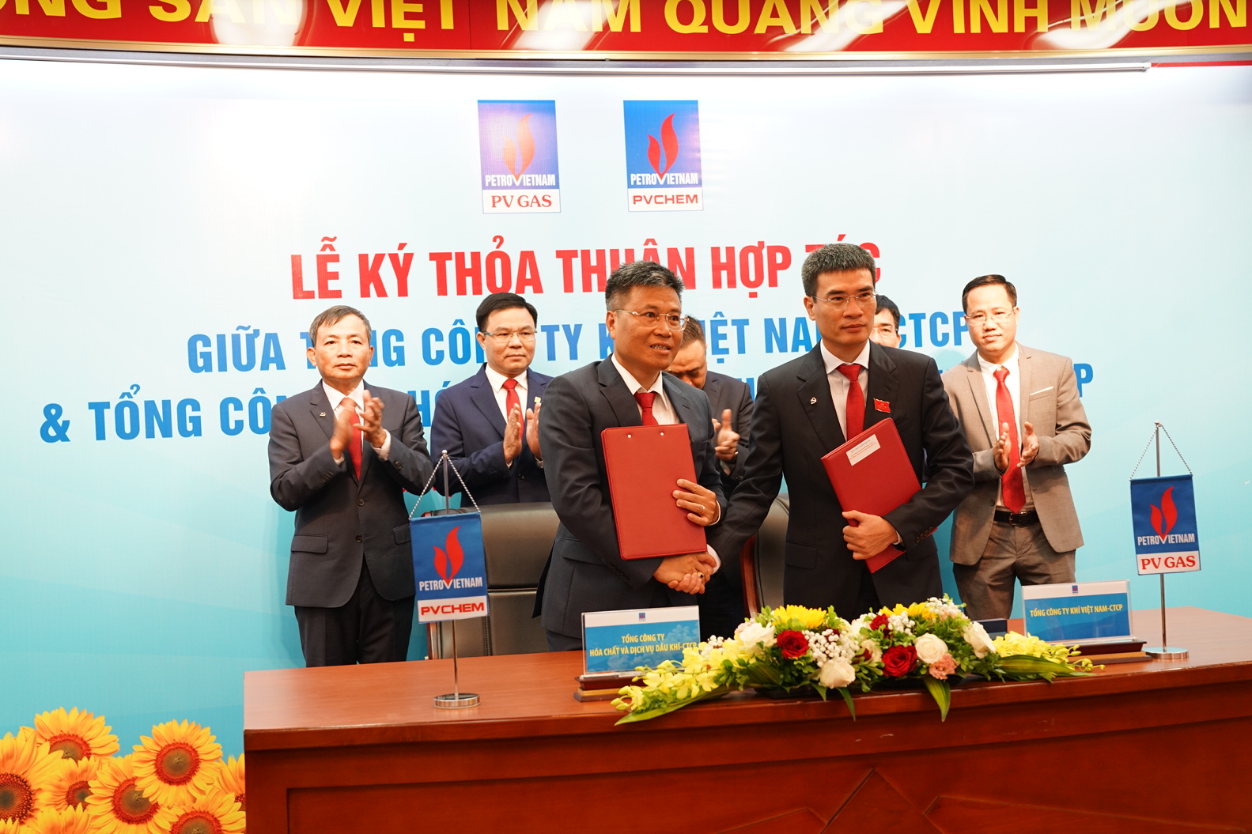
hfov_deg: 41.9
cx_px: 619
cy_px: 426
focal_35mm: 47
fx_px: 1634
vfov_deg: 28.6
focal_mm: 46
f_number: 4
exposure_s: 1/60
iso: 1250
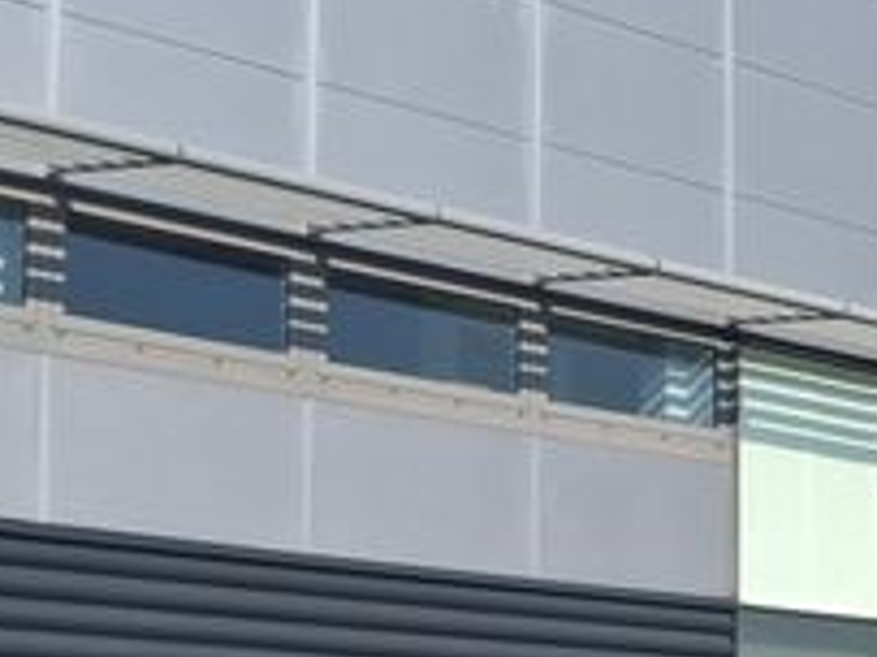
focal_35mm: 137
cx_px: 1365
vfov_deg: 10.8
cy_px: 465
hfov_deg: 13.5
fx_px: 3469
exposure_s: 1/1832
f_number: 1.8
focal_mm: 4.69
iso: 32
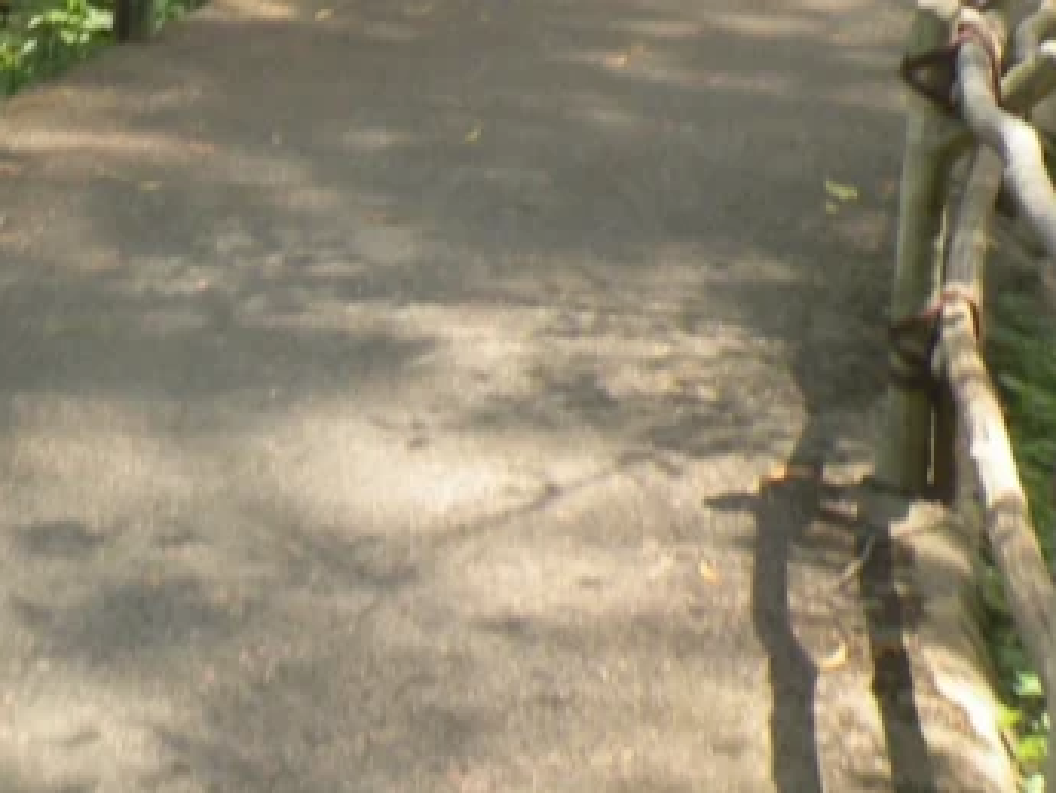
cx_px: -80
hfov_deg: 20.0
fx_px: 2869
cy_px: -511
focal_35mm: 94
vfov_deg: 14.3
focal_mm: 4.7
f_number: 4
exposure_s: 1/103
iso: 64
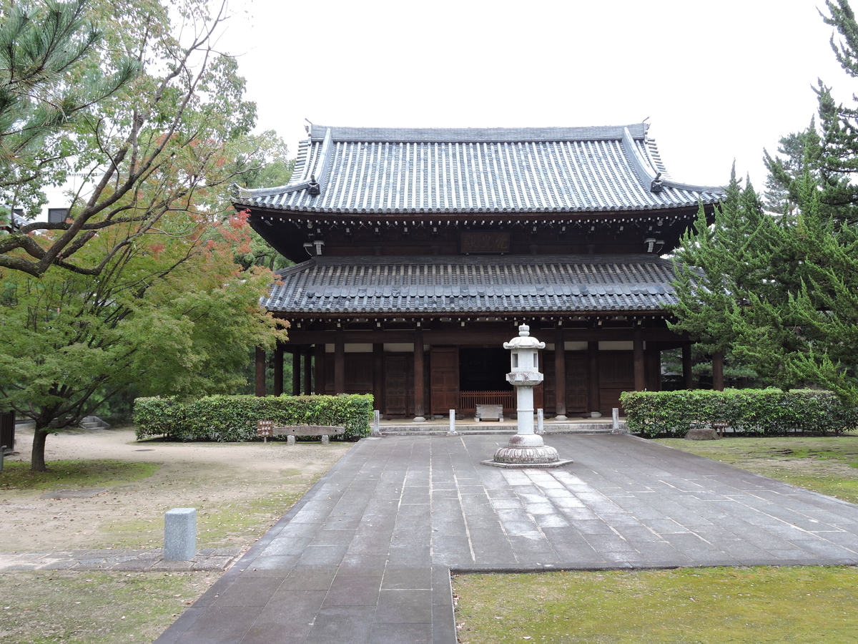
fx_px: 818
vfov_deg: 42.9
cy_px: 322
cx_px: 429
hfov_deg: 55.4
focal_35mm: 33
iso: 100
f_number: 3.6
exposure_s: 1/40
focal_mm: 5.9
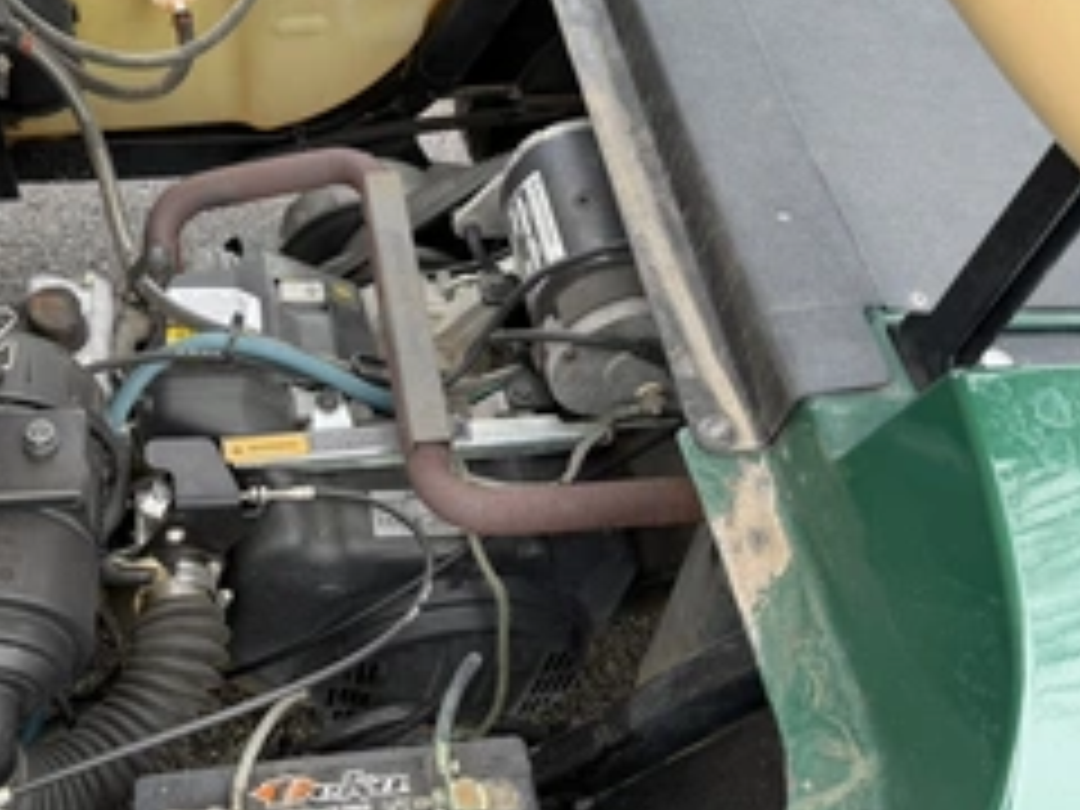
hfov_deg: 46.0
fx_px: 1248
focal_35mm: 40
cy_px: 374
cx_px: 346
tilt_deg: -51.4
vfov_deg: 35.9
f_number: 1.78
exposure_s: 1/121
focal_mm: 6.76
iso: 64
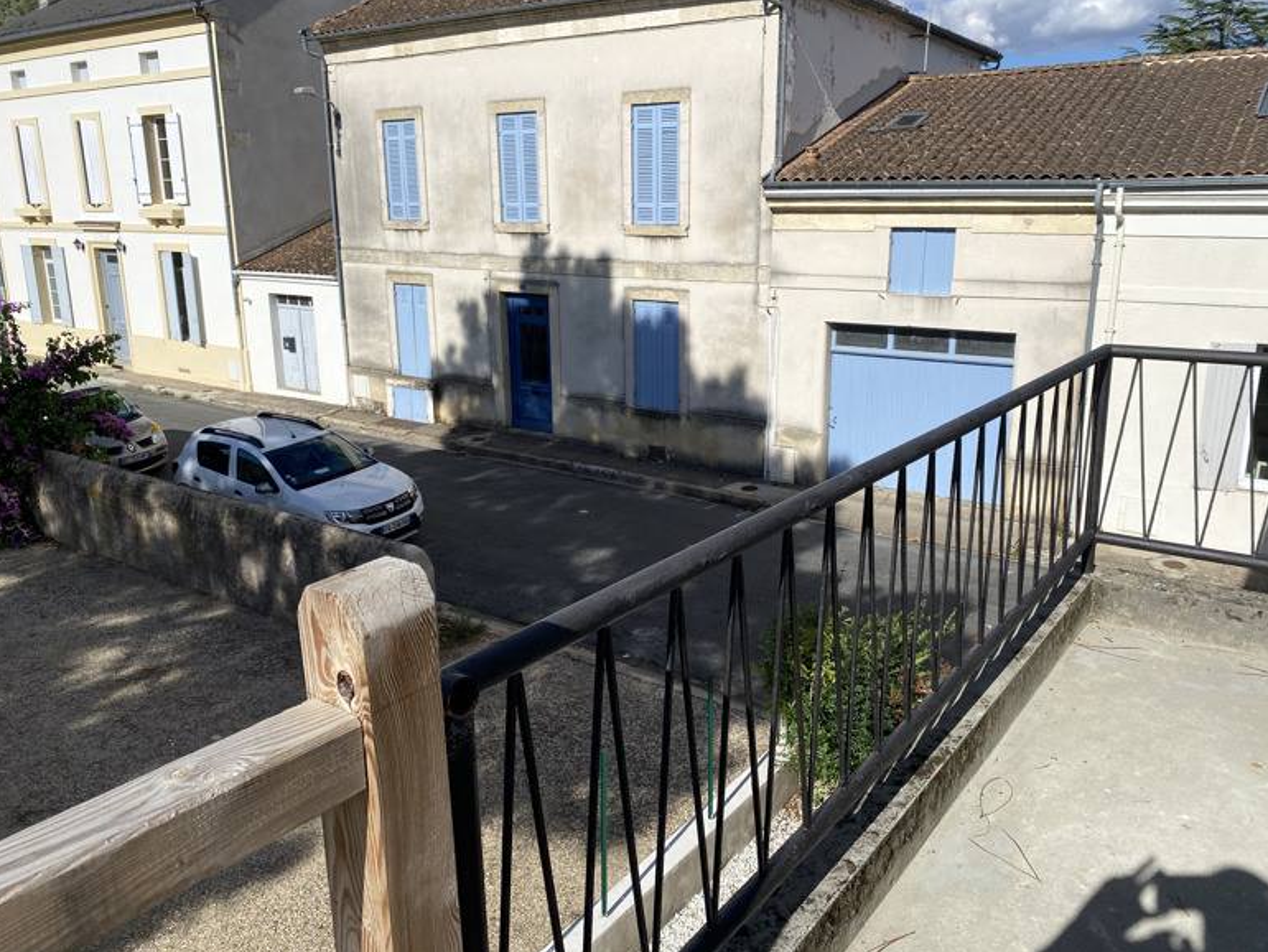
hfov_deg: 65.3
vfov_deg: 51.4
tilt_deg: -14.1
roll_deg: +0.3
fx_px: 989
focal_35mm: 27
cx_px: 652
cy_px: 464
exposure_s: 1/5747
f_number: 1.8
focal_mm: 4.25
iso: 32
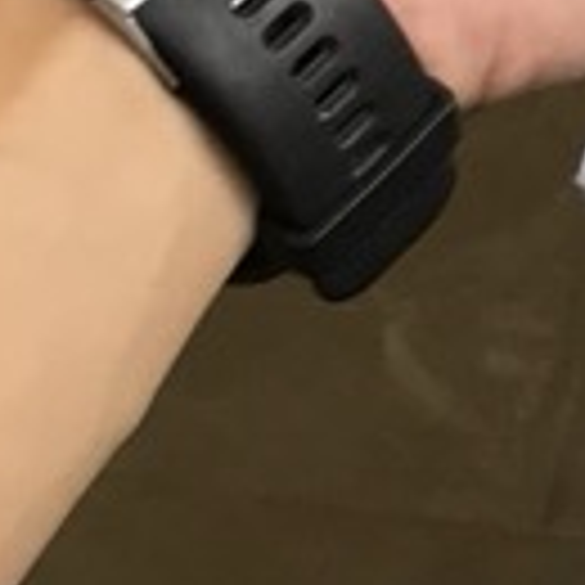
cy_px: -940
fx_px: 3633
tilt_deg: -66.0
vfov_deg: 8.3
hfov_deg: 7.3
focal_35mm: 190
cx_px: 2156
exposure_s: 1/50
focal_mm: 3.99
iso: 25
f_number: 1.8
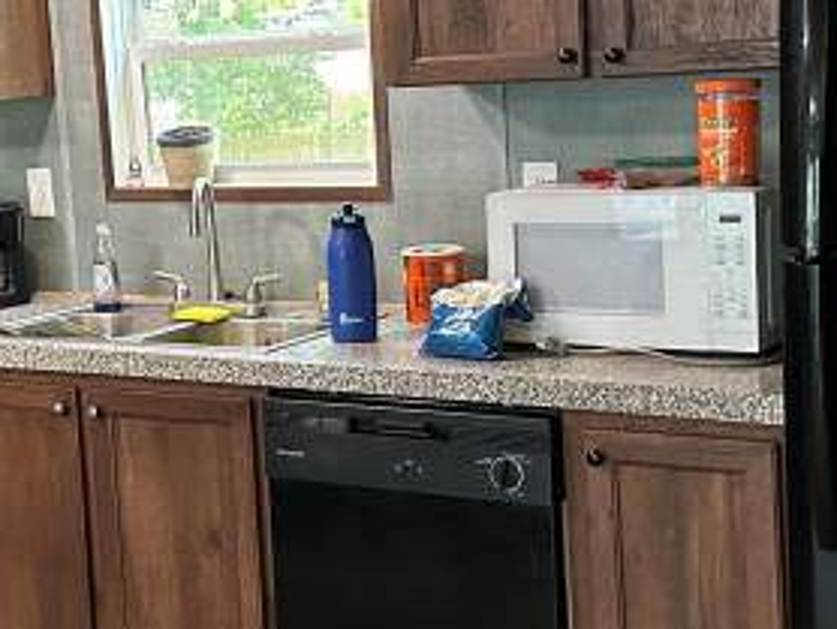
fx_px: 1670
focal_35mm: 69
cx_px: 337
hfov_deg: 28.1
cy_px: 253
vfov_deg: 21.3
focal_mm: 6.86
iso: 800
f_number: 1.78
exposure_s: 1/60
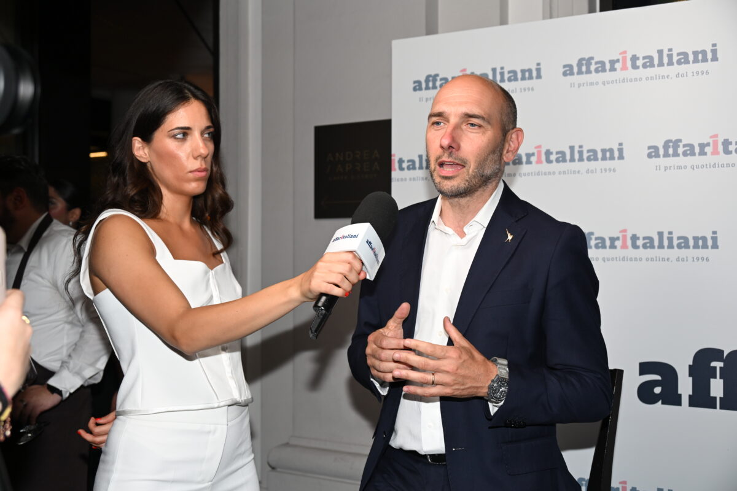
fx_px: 901
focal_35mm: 44
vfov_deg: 30.5
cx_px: 368
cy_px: 246
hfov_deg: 44.5
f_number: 5.3
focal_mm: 44
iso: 500
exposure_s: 1/200
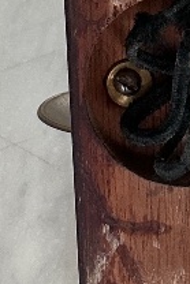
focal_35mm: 174
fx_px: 1375
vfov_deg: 11.5
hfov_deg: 7.9
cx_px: 208
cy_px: -94
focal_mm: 3
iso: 50
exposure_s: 1/120
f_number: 1.8
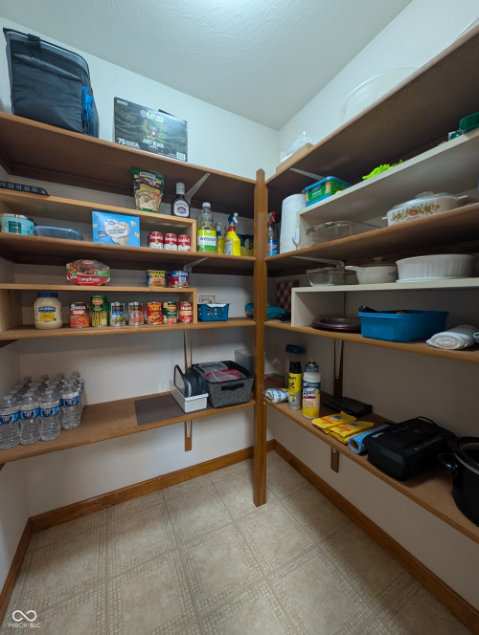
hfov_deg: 94.6
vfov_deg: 110.5
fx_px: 221
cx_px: 240
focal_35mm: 12
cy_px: 318
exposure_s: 1/60
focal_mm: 2.02
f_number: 1.7
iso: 142
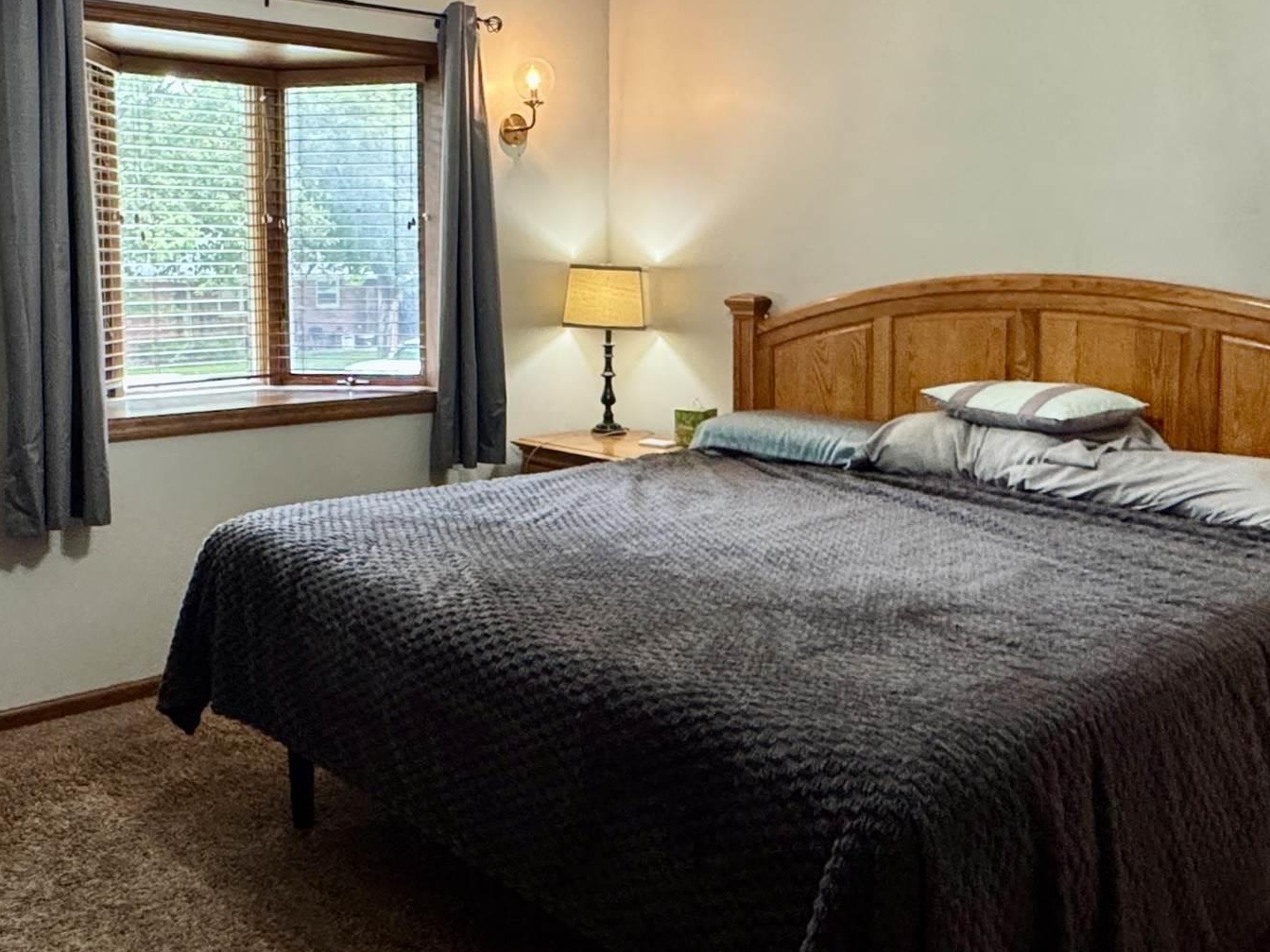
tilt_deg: -5.6
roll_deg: +1.9
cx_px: 489
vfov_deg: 43.9
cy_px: 374
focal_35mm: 32
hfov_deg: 56.2
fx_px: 1174
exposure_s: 1/60
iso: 400
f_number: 2.2
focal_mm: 2.22
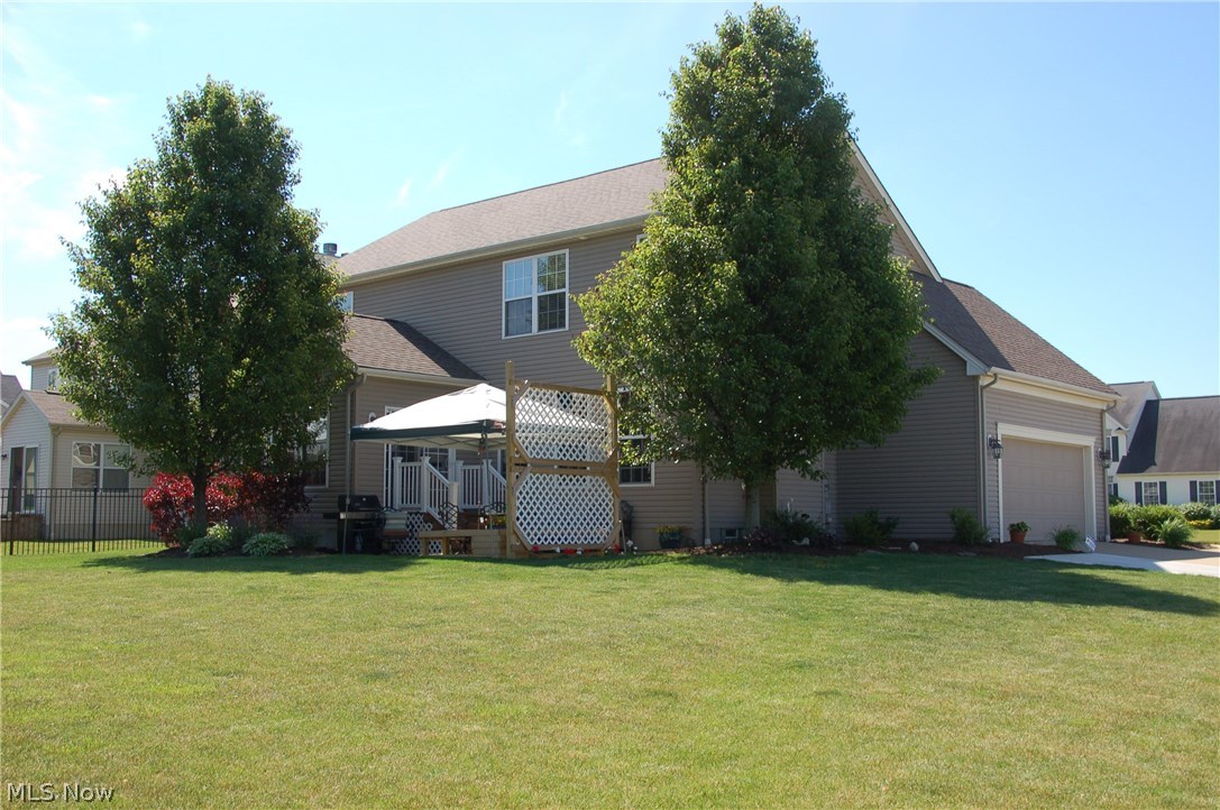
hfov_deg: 51.3
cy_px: 405
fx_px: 1269
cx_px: 610
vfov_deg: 35.4
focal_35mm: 38
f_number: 5.6
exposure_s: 1/500
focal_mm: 25
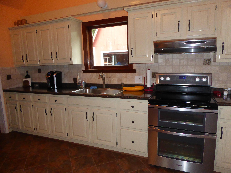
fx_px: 167
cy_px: 86
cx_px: 116
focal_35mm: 25
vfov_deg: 54.9
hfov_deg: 69.4
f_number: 3.3
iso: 640
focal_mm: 4.3
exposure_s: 1/60
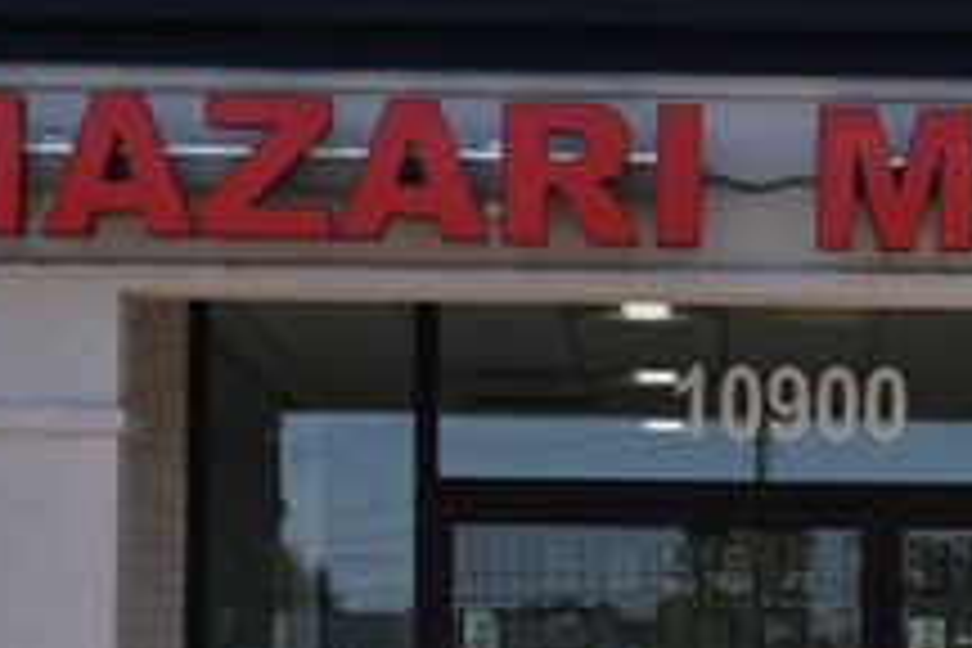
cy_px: 774
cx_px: 945
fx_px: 3712
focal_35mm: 137
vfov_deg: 9.8
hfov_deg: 14.7
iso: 360
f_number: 11
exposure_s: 1/500
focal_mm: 31
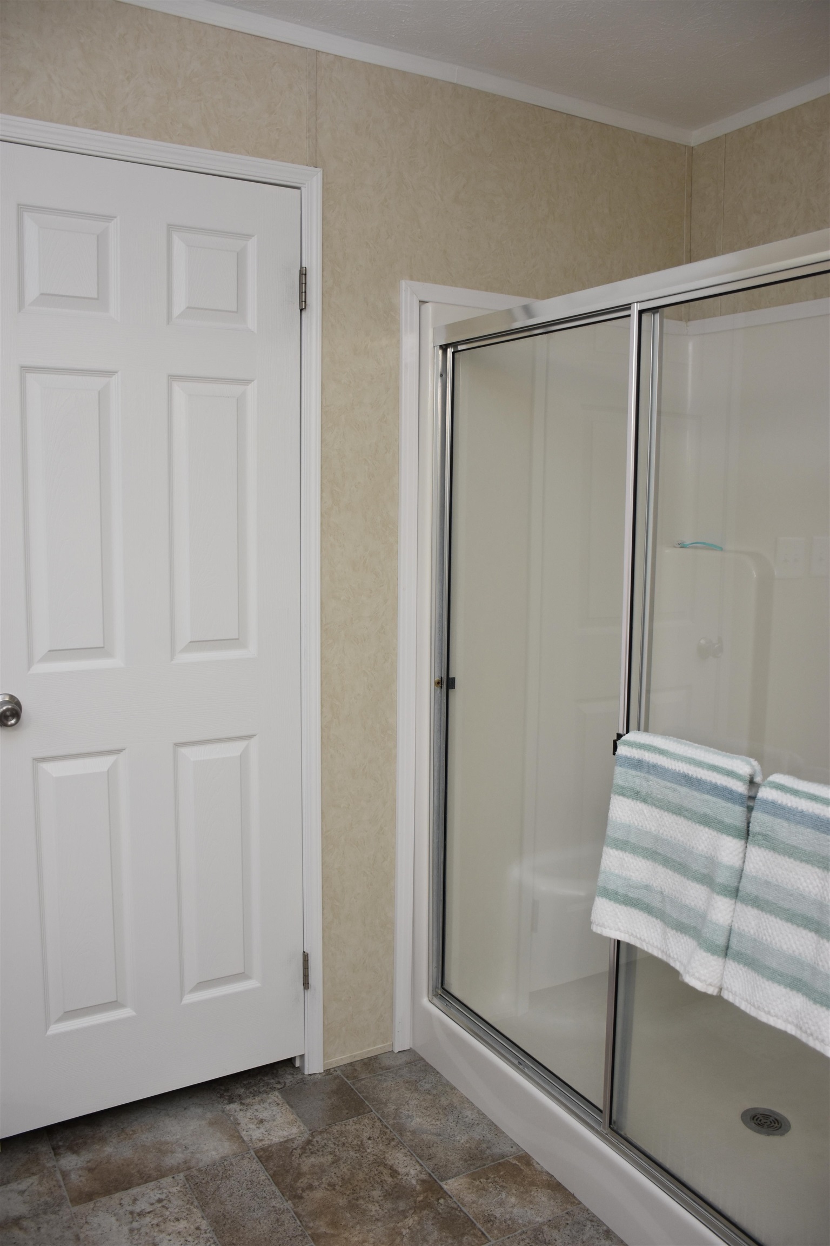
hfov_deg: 43.6
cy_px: 623
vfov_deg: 61.9
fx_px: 1037
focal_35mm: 30
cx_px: 415
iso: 360
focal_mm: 20
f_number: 4
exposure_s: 1/60
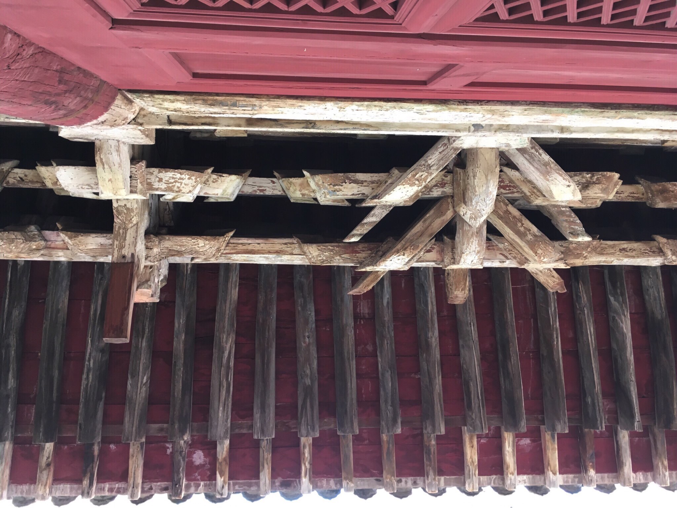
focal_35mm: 29
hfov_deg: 61.7
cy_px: 254
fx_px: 567
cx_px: 338
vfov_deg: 48.2
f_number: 2.2
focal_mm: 4.15
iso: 40
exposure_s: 1/33
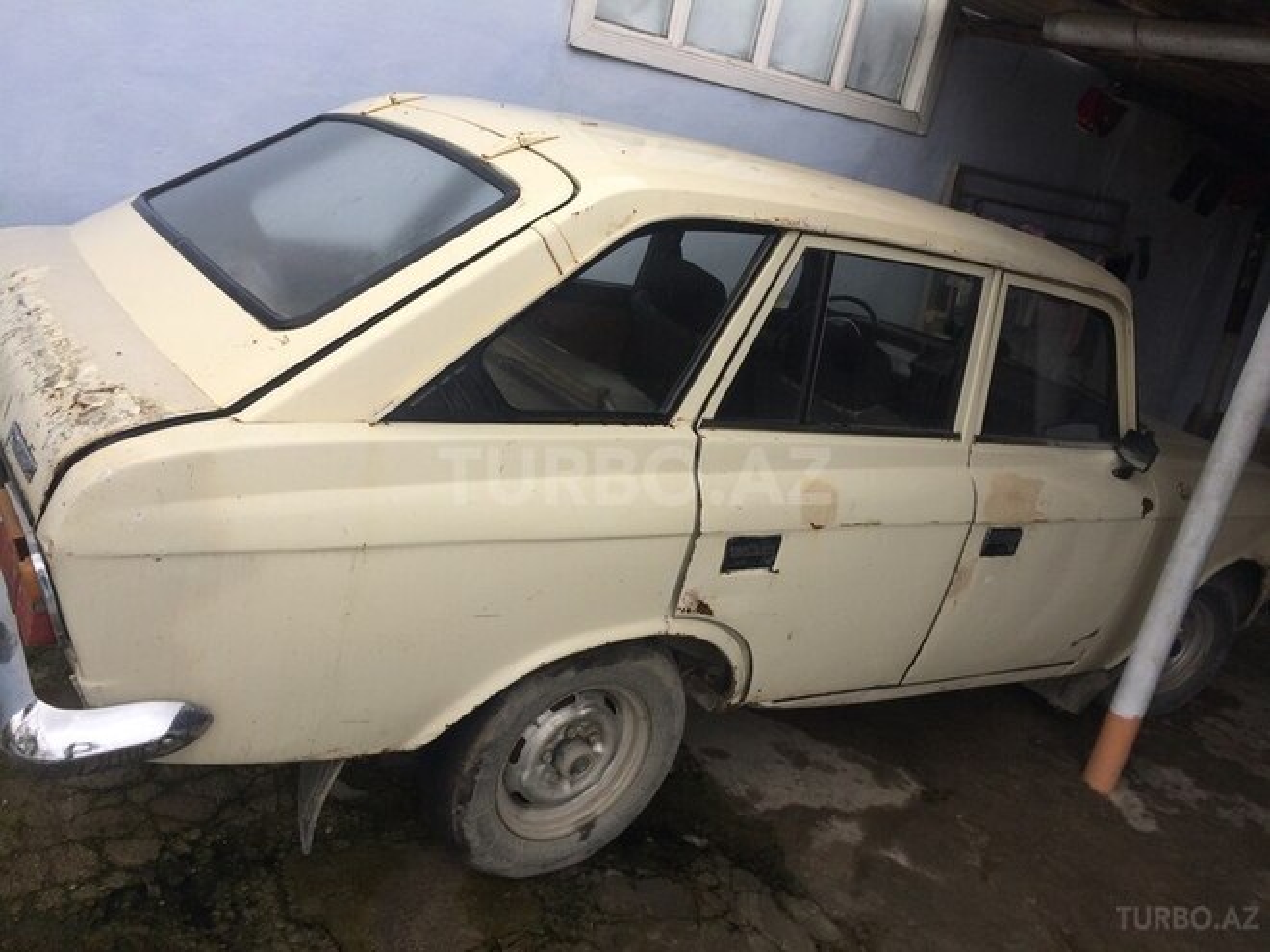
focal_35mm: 29
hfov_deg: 61.7
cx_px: 635
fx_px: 1064
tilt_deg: -17.5
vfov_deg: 48.2
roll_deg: -12.9
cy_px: 476
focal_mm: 4.15
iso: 32
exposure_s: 1/331
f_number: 2.2
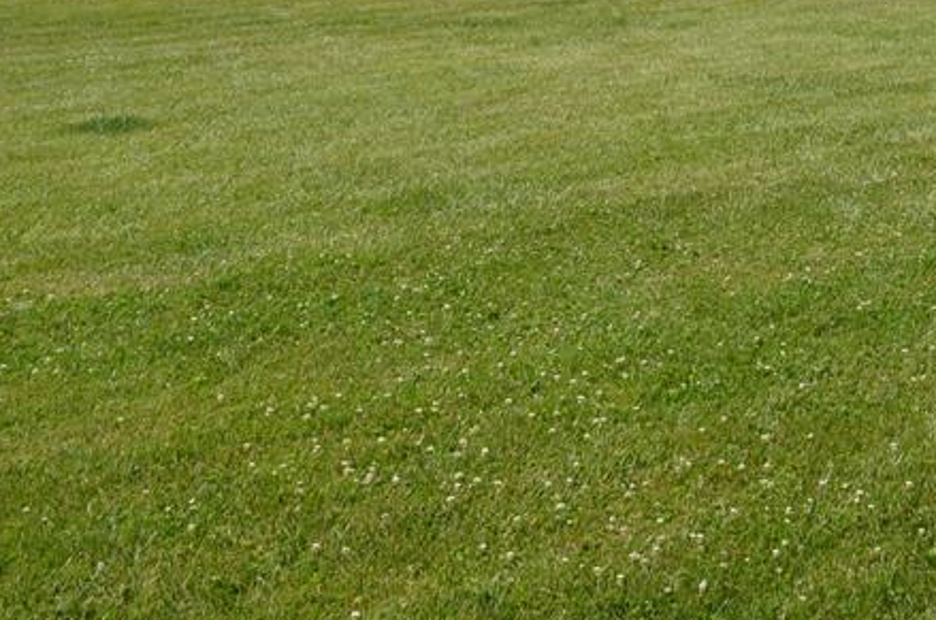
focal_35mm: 67
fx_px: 1739
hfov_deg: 28.3
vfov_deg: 19.3
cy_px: -80
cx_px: 937
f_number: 8
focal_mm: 18
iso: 110
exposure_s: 1/250
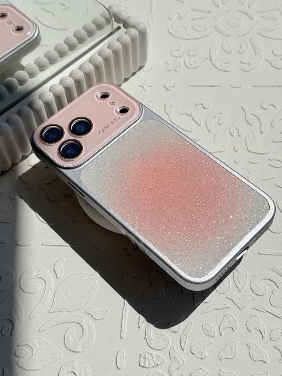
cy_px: 188
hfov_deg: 30.3
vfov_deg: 39.7
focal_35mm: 48
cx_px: 141
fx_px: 521
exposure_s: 1/20408
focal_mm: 6.76
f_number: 1.78
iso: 50
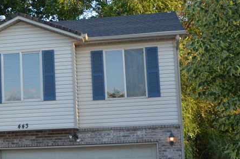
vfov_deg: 16.2
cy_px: 102
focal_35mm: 84
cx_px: 25
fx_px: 559
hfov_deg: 23.6
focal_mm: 24
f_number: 3.8
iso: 200
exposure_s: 1/250
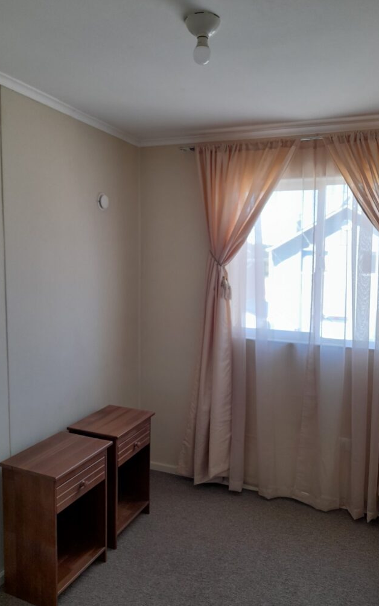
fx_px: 446
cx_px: 194
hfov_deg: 46.0
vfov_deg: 68.4
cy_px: 298
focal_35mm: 27
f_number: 2
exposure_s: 1/50
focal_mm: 4.6
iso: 50
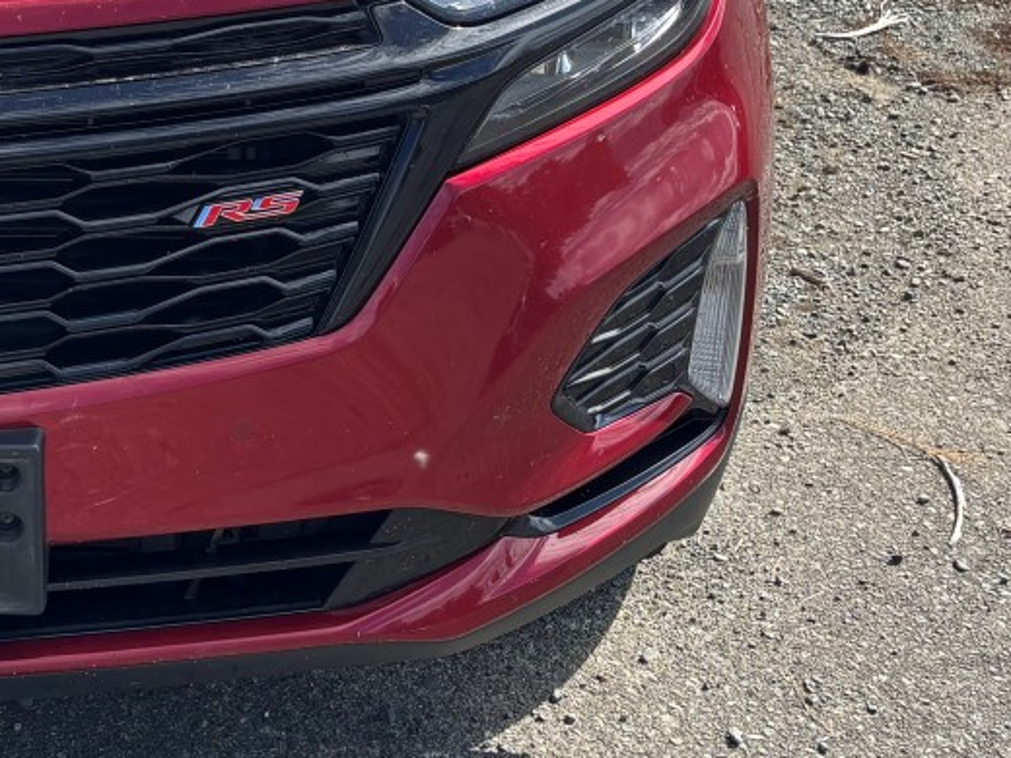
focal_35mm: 72
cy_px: 19
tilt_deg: -21.0
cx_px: -68
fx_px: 2103
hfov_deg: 25.3
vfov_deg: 19.9
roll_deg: +0.3
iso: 50
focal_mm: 5.96
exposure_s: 1/1458
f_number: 1.6
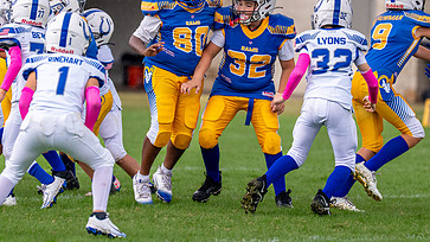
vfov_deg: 2.6
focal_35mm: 467
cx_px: 258
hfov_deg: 4.6
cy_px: 86
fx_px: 5324
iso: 500
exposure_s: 1/2000
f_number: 2.8
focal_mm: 200
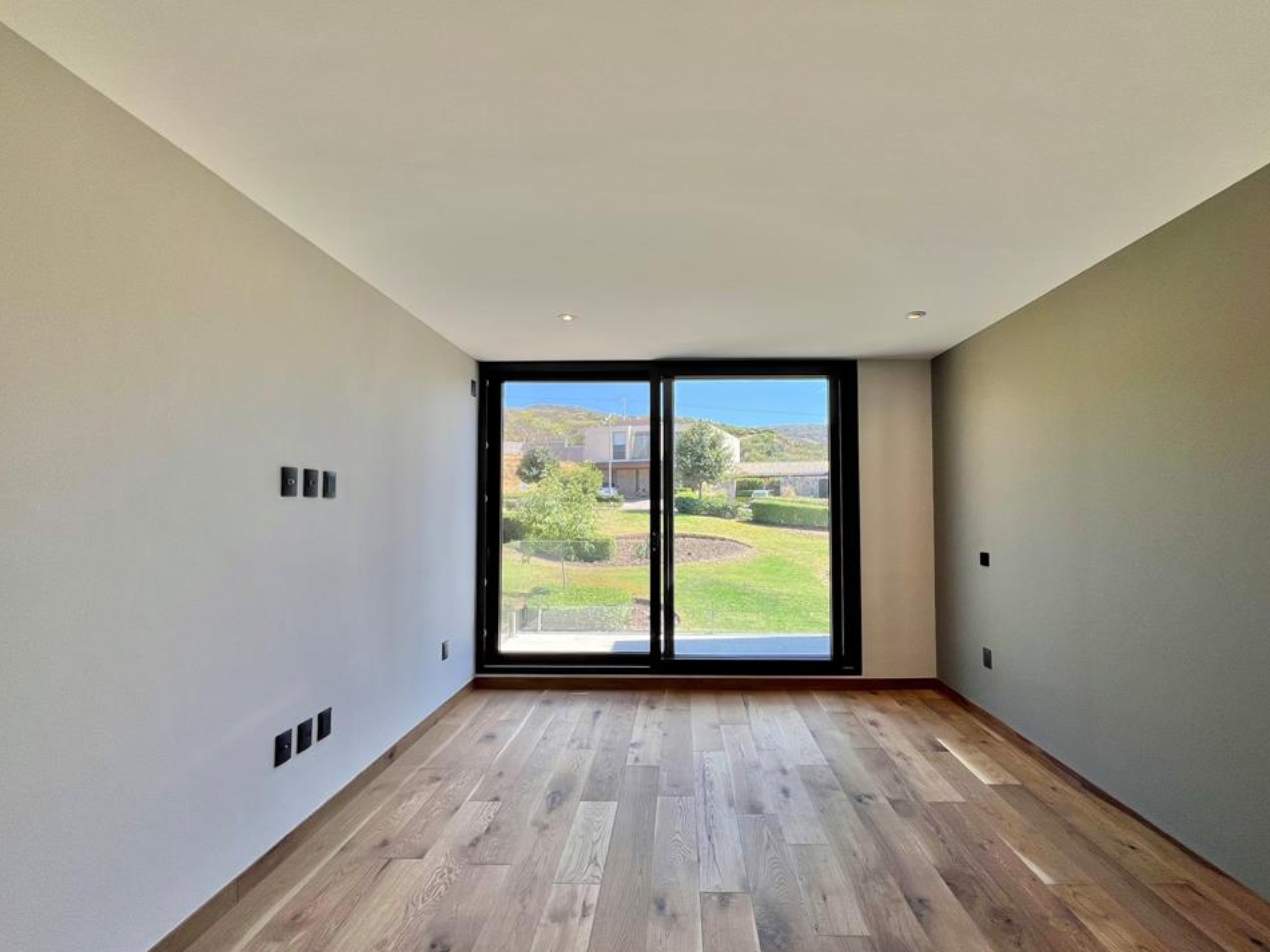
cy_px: 491
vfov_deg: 85.6
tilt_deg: +1.9
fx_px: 514
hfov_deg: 102.0
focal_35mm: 14
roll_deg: -0.6
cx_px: 670
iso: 32
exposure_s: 1/328
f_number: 1.8
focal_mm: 1.57
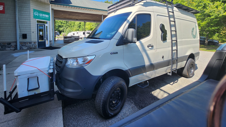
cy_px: 41
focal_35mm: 15
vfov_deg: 68.4
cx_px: 111
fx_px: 90
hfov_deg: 103.0
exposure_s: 1/334
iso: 32
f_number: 2.2
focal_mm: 1.7
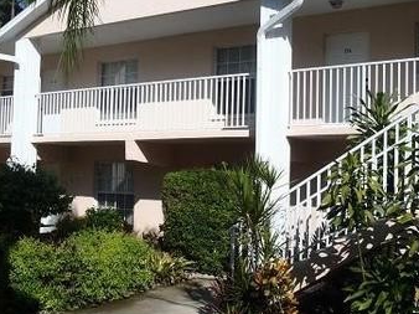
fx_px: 544
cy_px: 159
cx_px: 203
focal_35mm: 45
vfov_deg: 32.1
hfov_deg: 42.1
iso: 80
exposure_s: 1/80
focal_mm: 6.83
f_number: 13
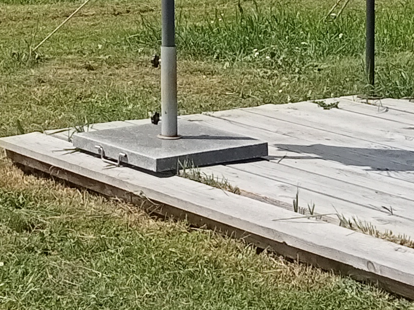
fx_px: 1662
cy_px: -134
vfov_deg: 10.4
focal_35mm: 139
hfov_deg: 14.0
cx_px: 28
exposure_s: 1/1639
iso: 104
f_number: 2.2
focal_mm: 3.46
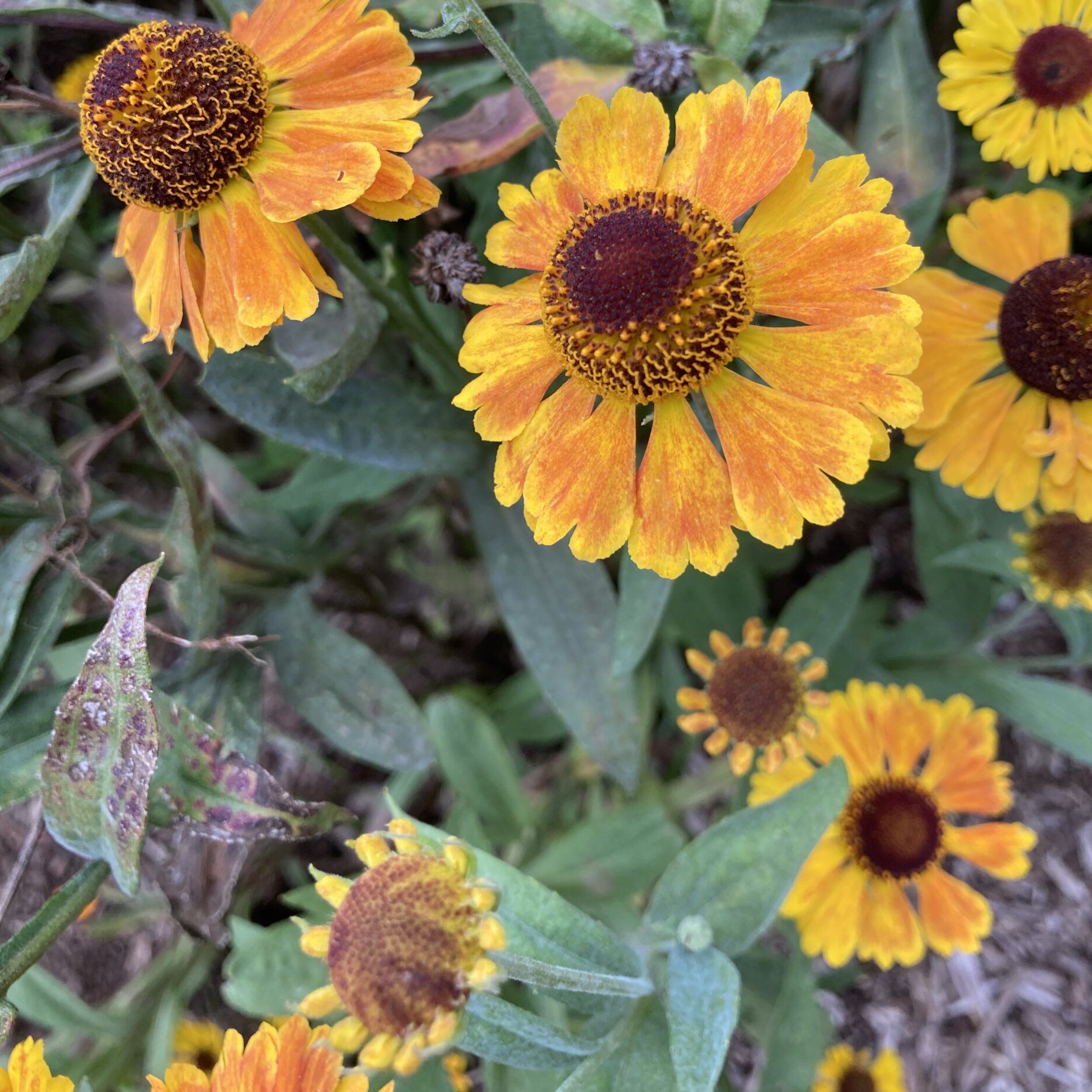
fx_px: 1213
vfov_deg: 47.8
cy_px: 381
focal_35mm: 34
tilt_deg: -61.6
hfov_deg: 48.4
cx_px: 562
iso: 32
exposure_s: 1/121
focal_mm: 3.99
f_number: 1.8
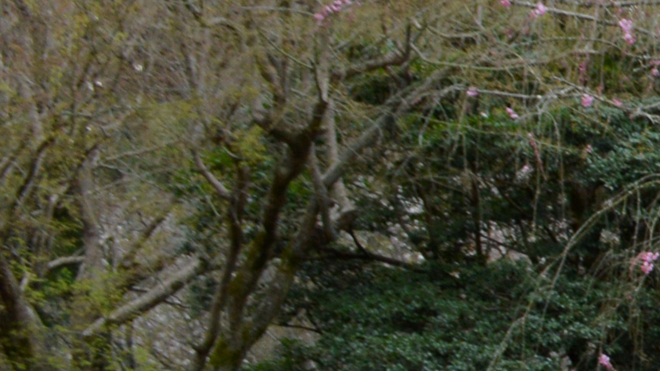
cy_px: 321
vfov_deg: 7.6
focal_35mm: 160
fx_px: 2800
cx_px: 1730
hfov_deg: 10.8
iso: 320
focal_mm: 18
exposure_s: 1/125
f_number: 5.6
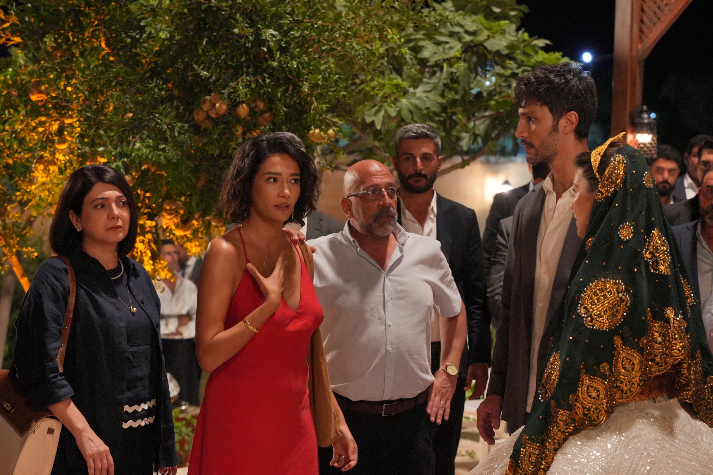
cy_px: 238
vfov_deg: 14.5
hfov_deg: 21.7
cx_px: 356
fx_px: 1861
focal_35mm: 94
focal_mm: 62.7
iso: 3200
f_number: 4
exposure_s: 1/100
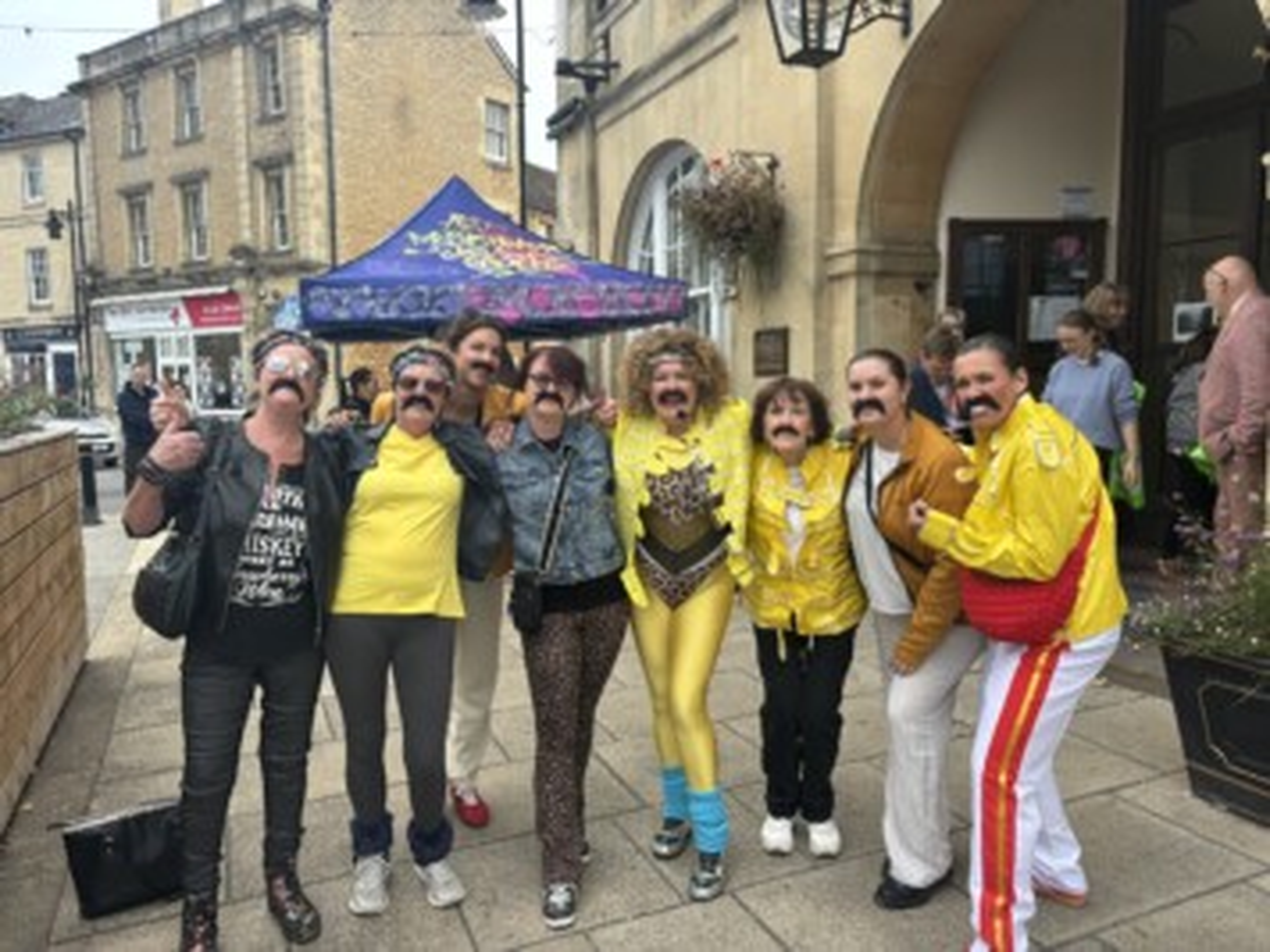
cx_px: 635
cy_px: 476
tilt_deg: -5.5
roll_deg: +0.9
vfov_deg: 53.1
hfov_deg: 67.3
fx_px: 954
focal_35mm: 26
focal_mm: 5.96
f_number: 1.6
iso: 40
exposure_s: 1/181
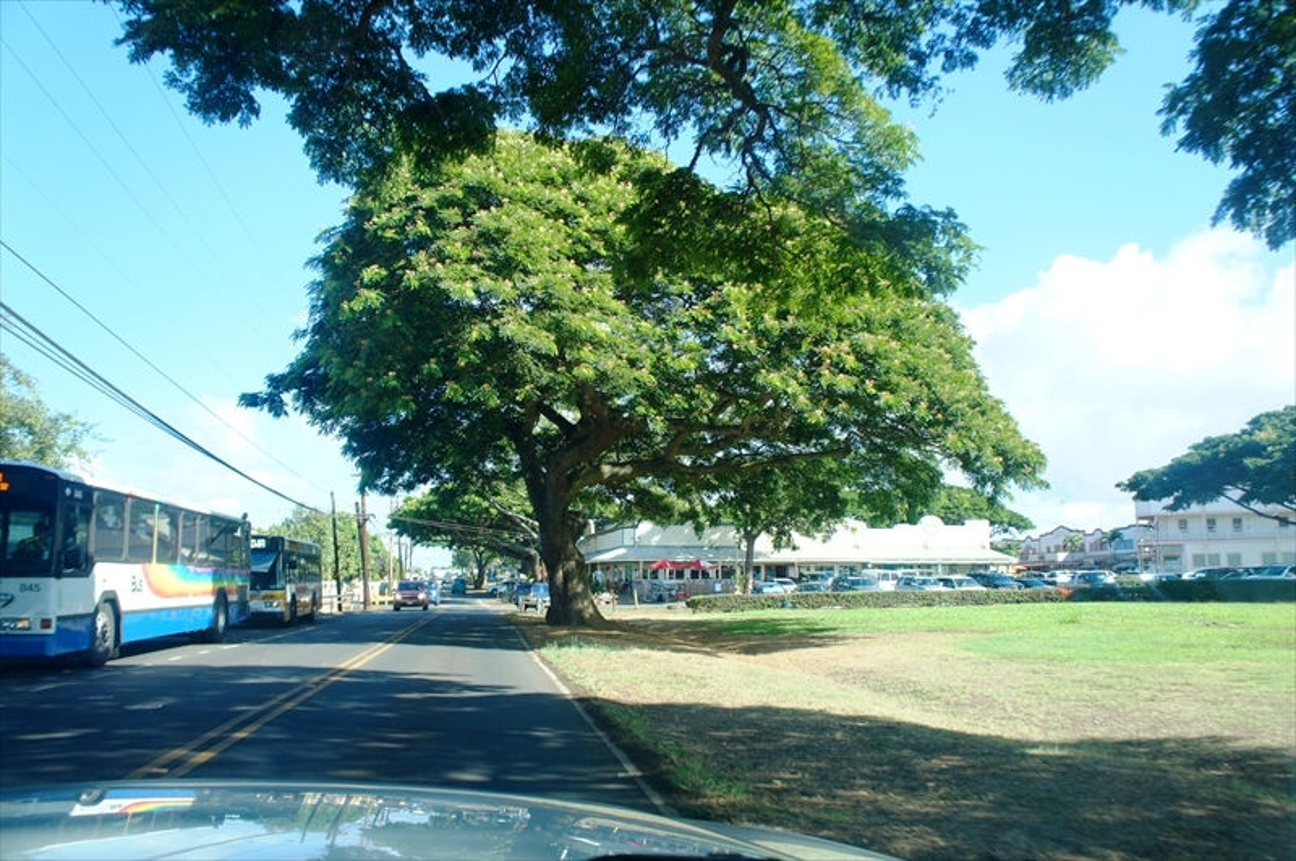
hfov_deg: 67.5
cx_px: 648
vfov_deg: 47.8
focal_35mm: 27
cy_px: 430
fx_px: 971
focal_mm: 18
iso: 200
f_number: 5
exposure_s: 1/250
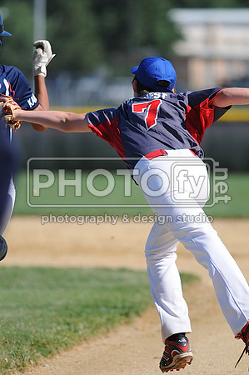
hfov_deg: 3.0
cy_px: 188
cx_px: 124
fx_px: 4679
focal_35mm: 450
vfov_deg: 4.6
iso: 200
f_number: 4
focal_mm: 300
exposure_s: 1/2000
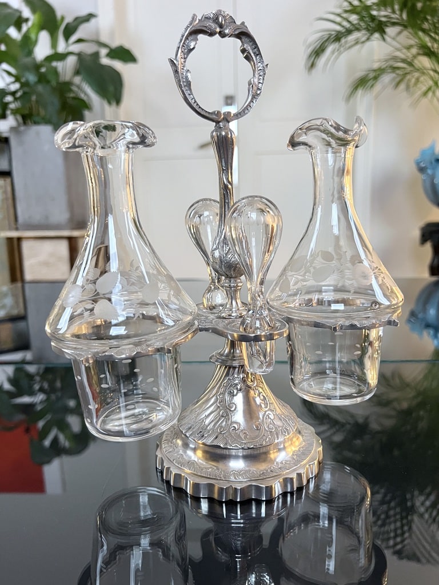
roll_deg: +1.3
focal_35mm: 26
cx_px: 220
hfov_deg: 53.1
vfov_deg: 67.3
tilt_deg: -10.6
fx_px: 440
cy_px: 292
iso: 320
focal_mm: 5.7
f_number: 1.5
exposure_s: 1/50
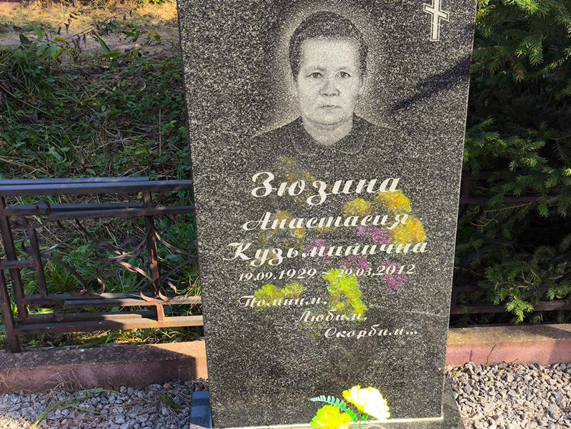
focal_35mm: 50
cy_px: 214
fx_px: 825
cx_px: 286
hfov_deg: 38.2
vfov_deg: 29.1
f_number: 1.7
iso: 50
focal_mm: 4.71
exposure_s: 1/298
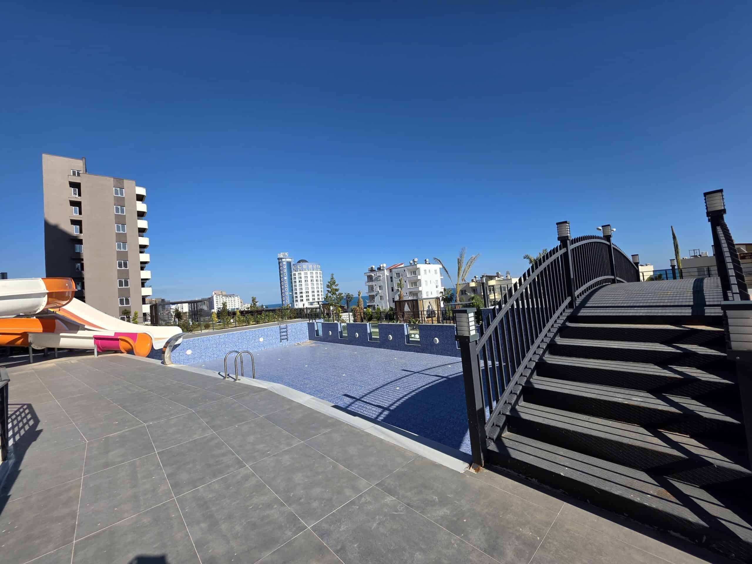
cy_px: 282
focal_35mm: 13
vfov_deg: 89.9
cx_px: 376
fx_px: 282
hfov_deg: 106.2
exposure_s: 1/2723
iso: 40
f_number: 1.9
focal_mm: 2.2
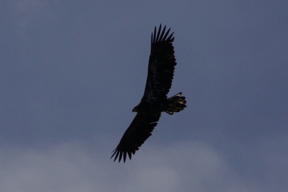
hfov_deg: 5.5
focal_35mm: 375
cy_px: 96
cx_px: 144
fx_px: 2999
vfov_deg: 3.7
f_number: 9
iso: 400
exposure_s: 1/1000
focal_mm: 250
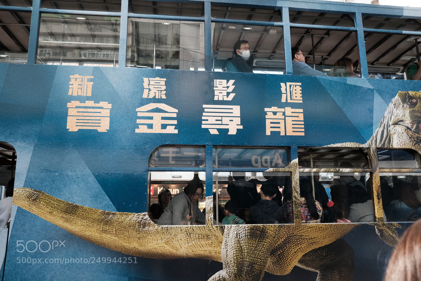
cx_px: 210
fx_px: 316
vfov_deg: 47.9
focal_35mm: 27
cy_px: 140
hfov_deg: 67.4
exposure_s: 1/500
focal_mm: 18
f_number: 4
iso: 2000
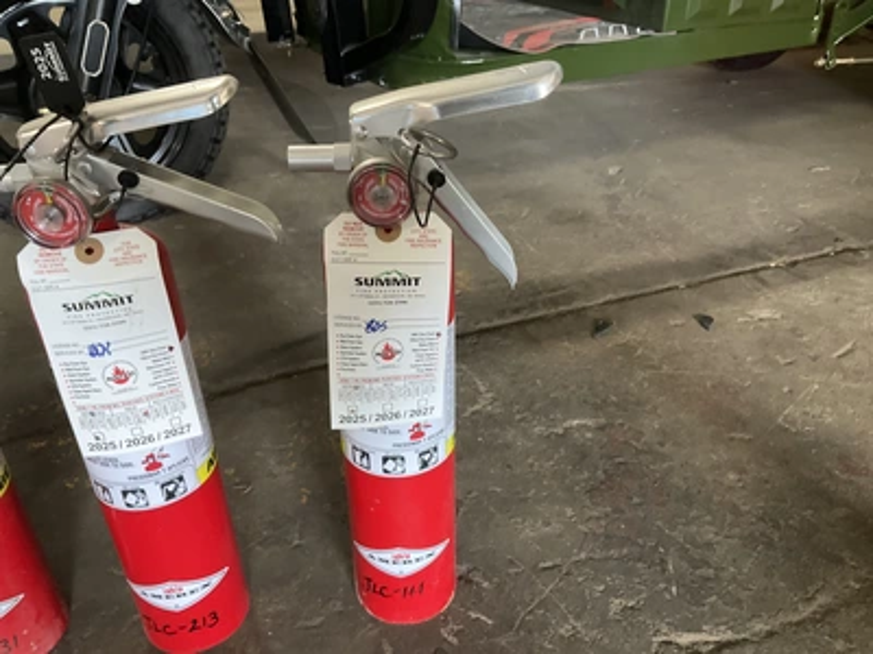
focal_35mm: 29
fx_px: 731
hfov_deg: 61.7
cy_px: 327
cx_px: 436
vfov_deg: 48.2
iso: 200
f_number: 1.8
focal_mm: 3
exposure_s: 1/40
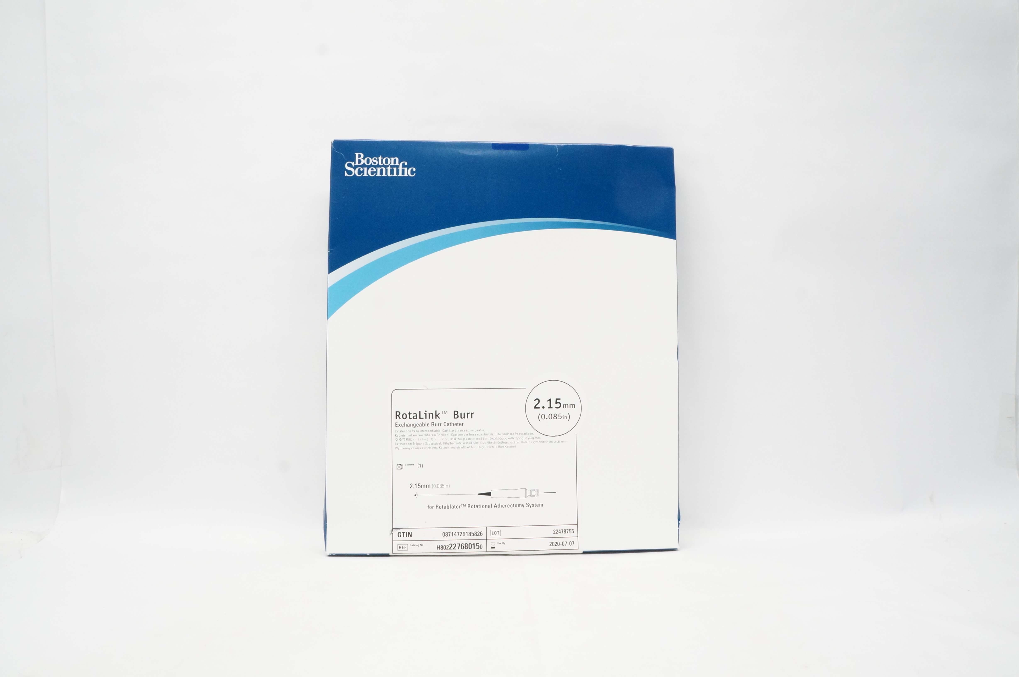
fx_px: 763
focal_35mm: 27
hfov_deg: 67.4
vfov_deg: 47.8
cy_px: 338
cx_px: 510
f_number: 11
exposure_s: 1/30
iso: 1600
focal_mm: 18
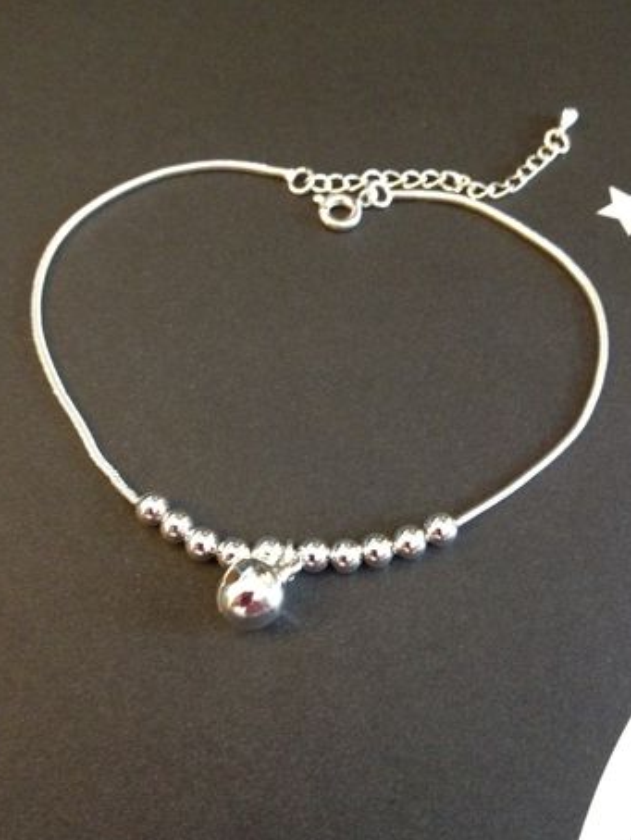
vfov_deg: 50.1
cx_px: 313
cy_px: 440
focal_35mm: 37
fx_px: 898
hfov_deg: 38.7
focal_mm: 4.28
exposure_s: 1/15
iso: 500
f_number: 2.4
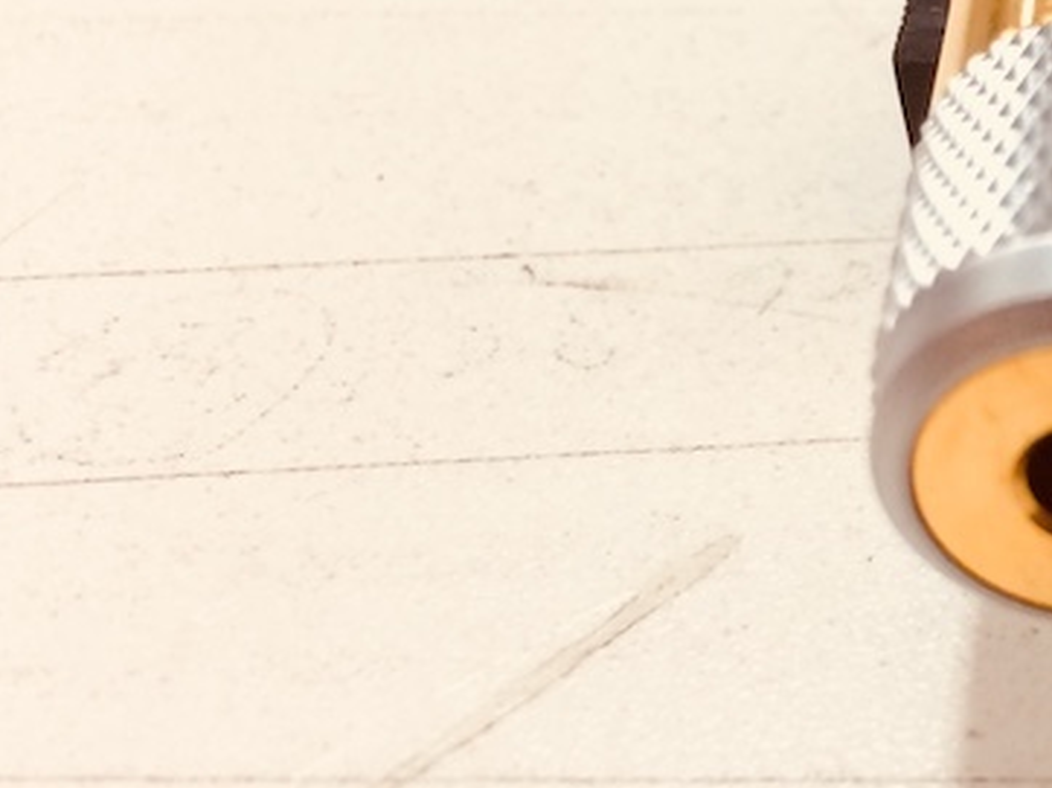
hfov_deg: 22.7
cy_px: 323
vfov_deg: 19.1
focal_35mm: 77
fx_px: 2339
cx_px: 1360
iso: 40
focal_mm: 4.15
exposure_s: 1/30
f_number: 2.2
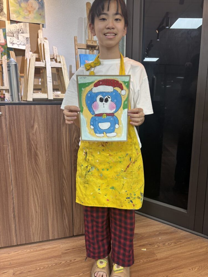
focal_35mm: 26
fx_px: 208
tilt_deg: -11.1
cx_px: 104
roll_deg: -1.0
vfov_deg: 67.3
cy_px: 138
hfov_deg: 53.1
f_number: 1.6
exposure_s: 1/100
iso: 125
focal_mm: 5.96
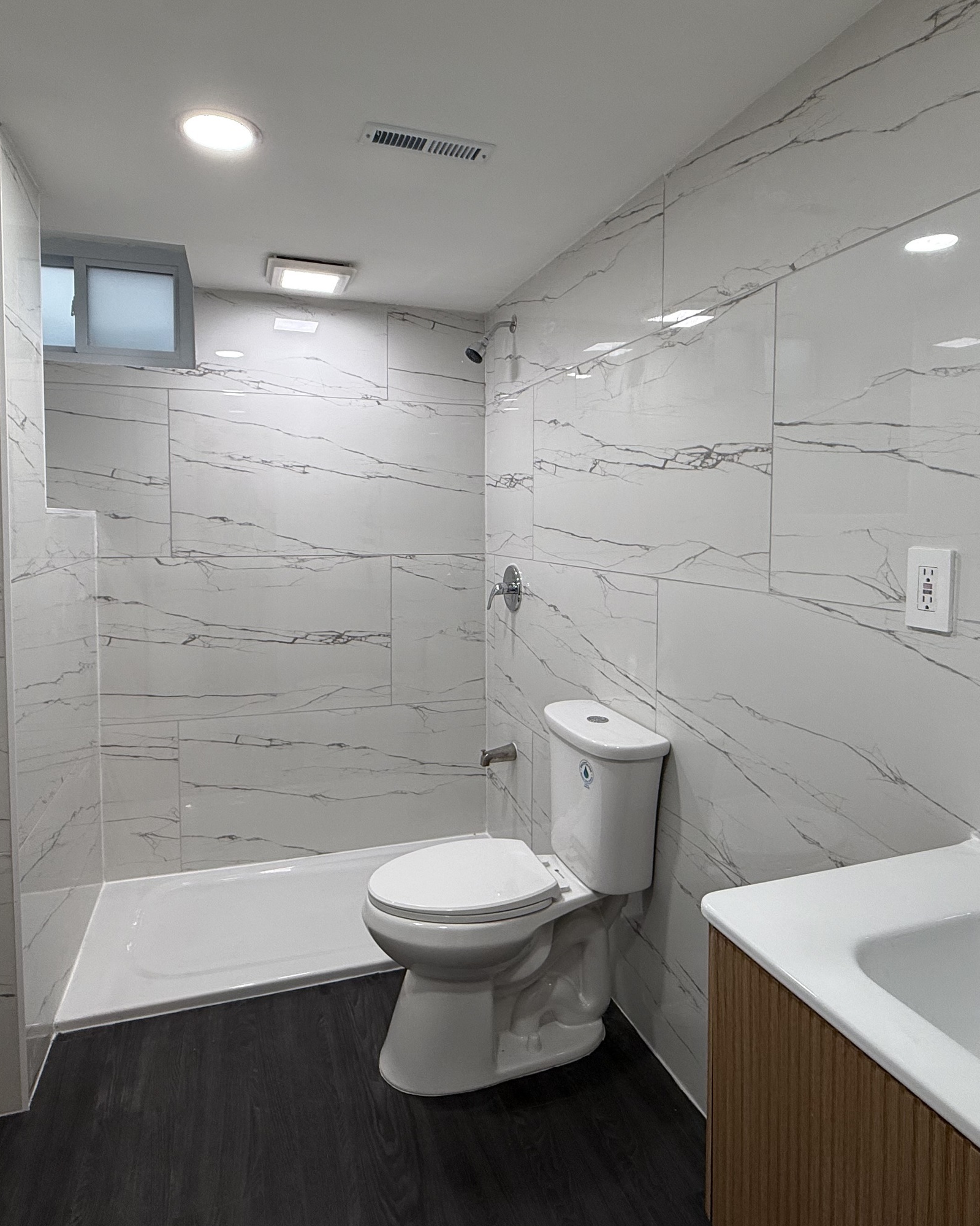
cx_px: 482
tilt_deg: -2.8
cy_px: 562
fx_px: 761
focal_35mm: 21
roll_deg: -0.4
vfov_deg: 77.5
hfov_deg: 65.5
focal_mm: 2.22
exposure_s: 1/120
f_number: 2.2
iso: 100
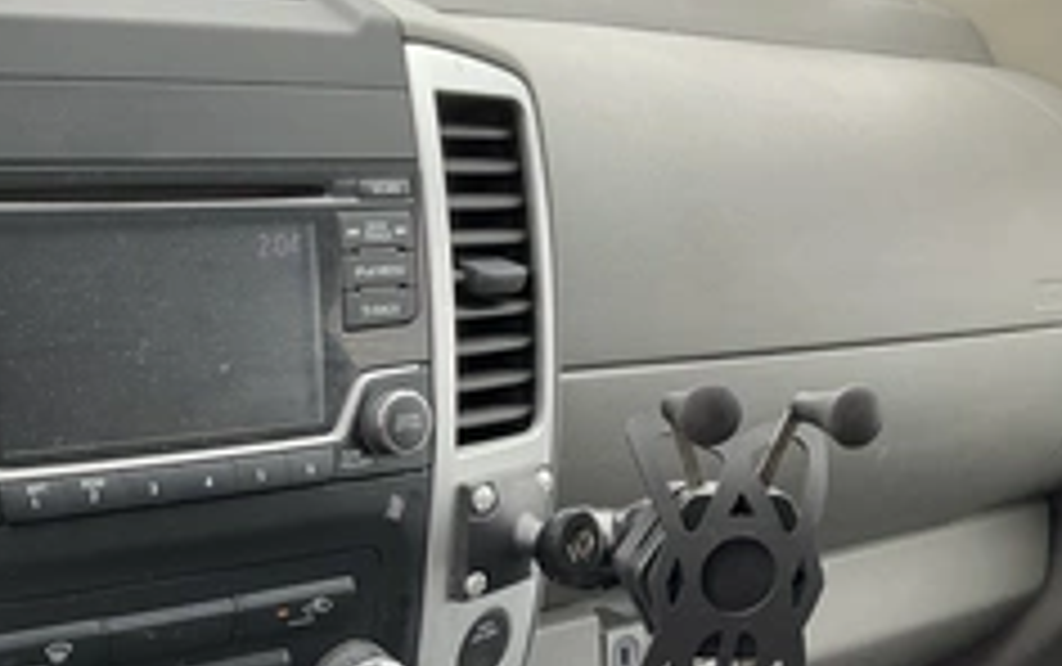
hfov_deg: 37.2
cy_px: 486
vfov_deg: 24.7
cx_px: 180
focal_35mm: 52
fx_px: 1506
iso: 25
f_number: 1.8
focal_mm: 3
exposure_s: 1/122
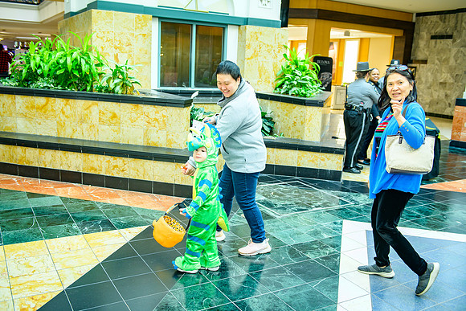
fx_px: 440
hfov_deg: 55.8
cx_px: 233
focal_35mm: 34
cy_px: 156
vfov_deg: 38.9
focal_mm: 34
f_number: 3.5
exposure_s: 1/200
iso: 1250
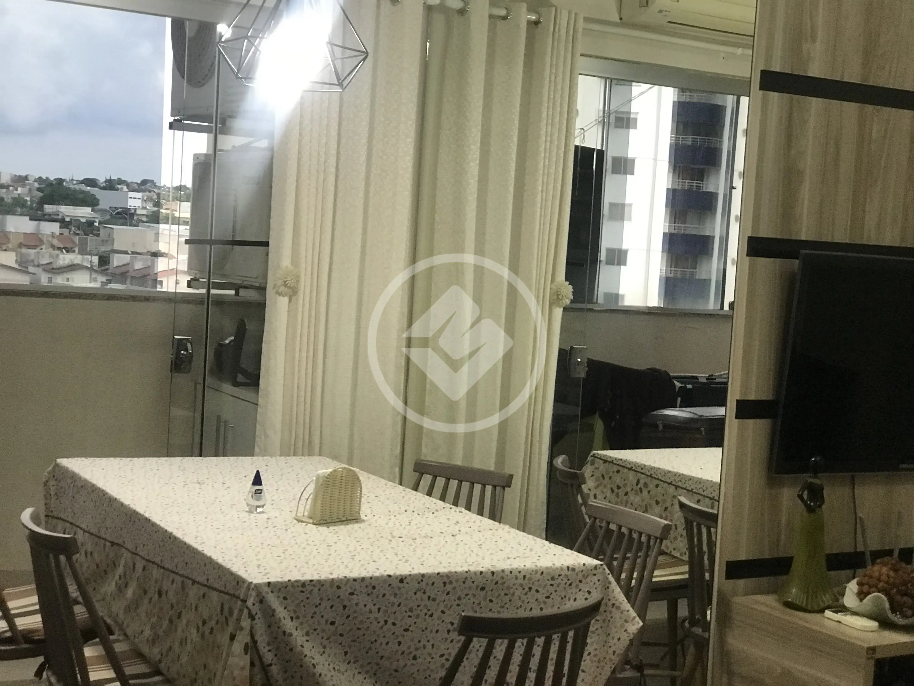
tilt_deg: -3.9
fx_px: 1505
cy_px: 343
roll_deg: -3.1
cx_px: 457
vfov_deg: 25.7
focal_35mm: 57
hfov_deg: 33.8
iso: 200
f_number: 2.8
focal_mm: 6.6
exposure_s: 1/60
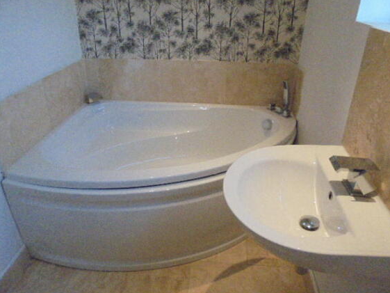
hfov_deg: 65.3
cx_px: 190
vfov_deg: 51.4
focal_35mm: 27
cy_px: 149
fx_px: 304
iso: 800
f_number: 3.5
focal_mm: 4.6
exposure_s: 1/250
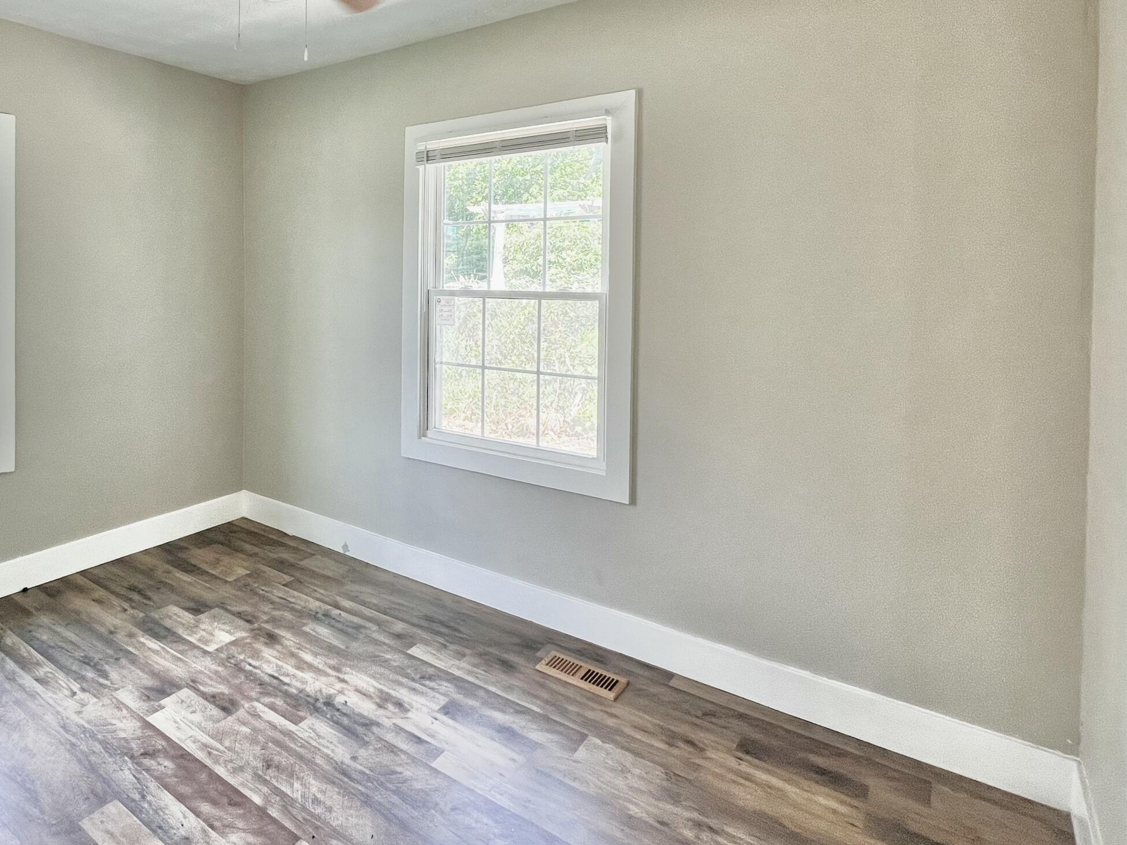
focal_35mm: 20
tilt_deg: -3.2
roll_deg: -0.6
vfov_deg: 64.6
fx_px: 651
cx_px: 400
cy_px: 293
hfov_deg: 79.7
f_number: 1.8
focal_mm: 1.57
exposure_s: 1/120
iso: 100
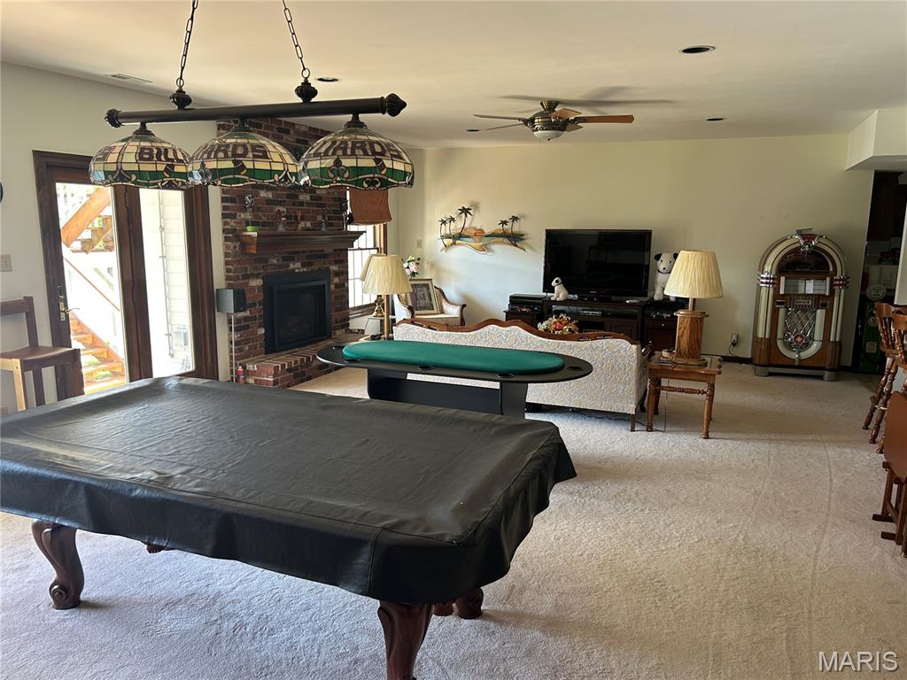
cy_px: 340
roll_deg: -1.0
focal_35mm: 26
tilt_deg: -10.6
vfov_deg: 53.1
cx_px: 454
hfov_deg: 67.3
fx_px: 681
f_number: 1.5
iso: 100
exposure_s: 1/60
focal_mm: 5.7
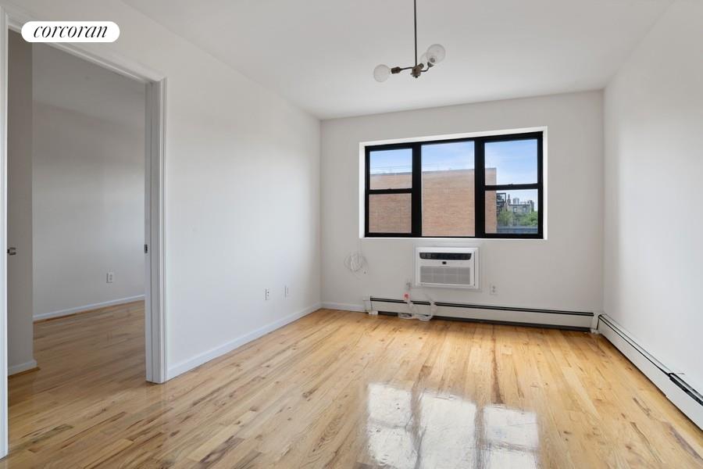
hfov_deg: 90.0
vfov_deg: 67.4
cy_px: 234
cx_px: 352
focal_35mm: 18
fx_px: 351
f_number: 11
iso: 200
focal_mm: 18
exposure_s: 1/4
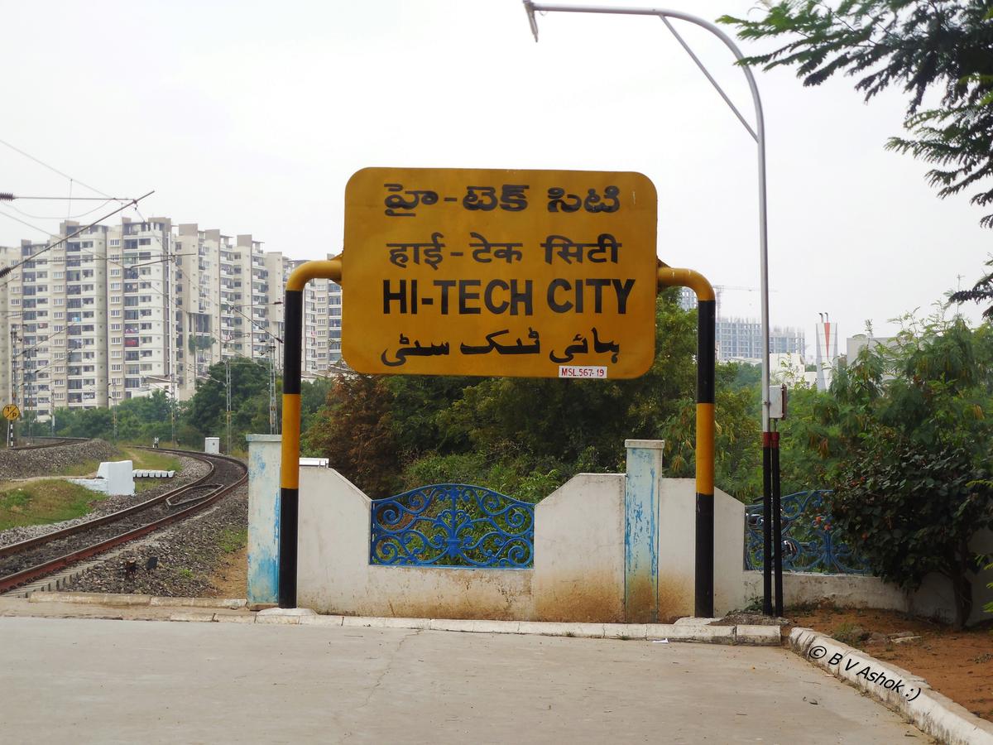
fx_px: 2238
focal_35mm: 78
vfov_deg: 18.9
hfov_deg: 25.0
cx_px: 496
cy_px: 372
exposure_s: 1/320
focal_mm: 14.1
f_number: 4.5
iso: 125
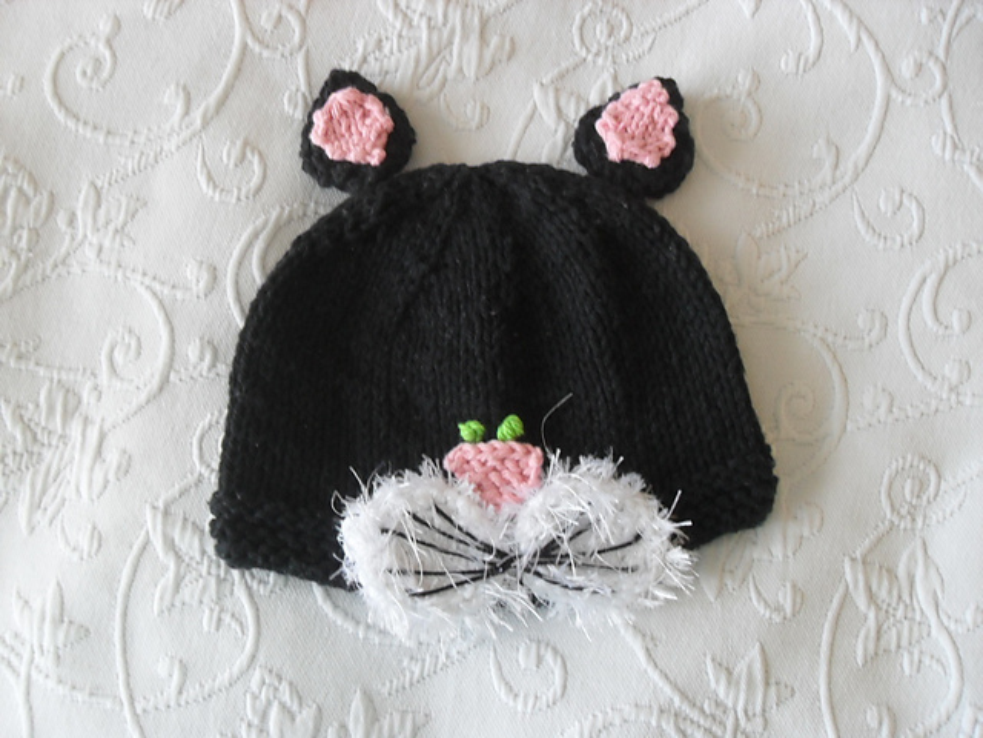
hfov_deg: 52.6
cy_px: 369
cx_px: 492
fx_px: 994
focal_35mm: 35
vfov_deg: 40.7
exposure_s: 1/30
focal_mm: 6.2
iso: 160
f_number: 2.8
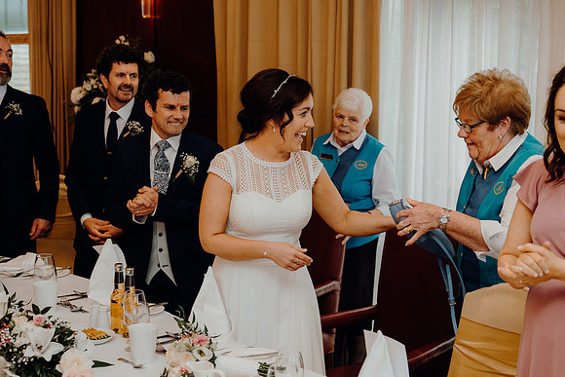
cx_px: 282
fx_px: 910
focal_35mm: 58
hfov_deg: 34.5
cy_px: 188
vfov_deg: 23.4
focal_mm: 39
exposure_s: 1/200
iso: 1250
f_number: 2.8
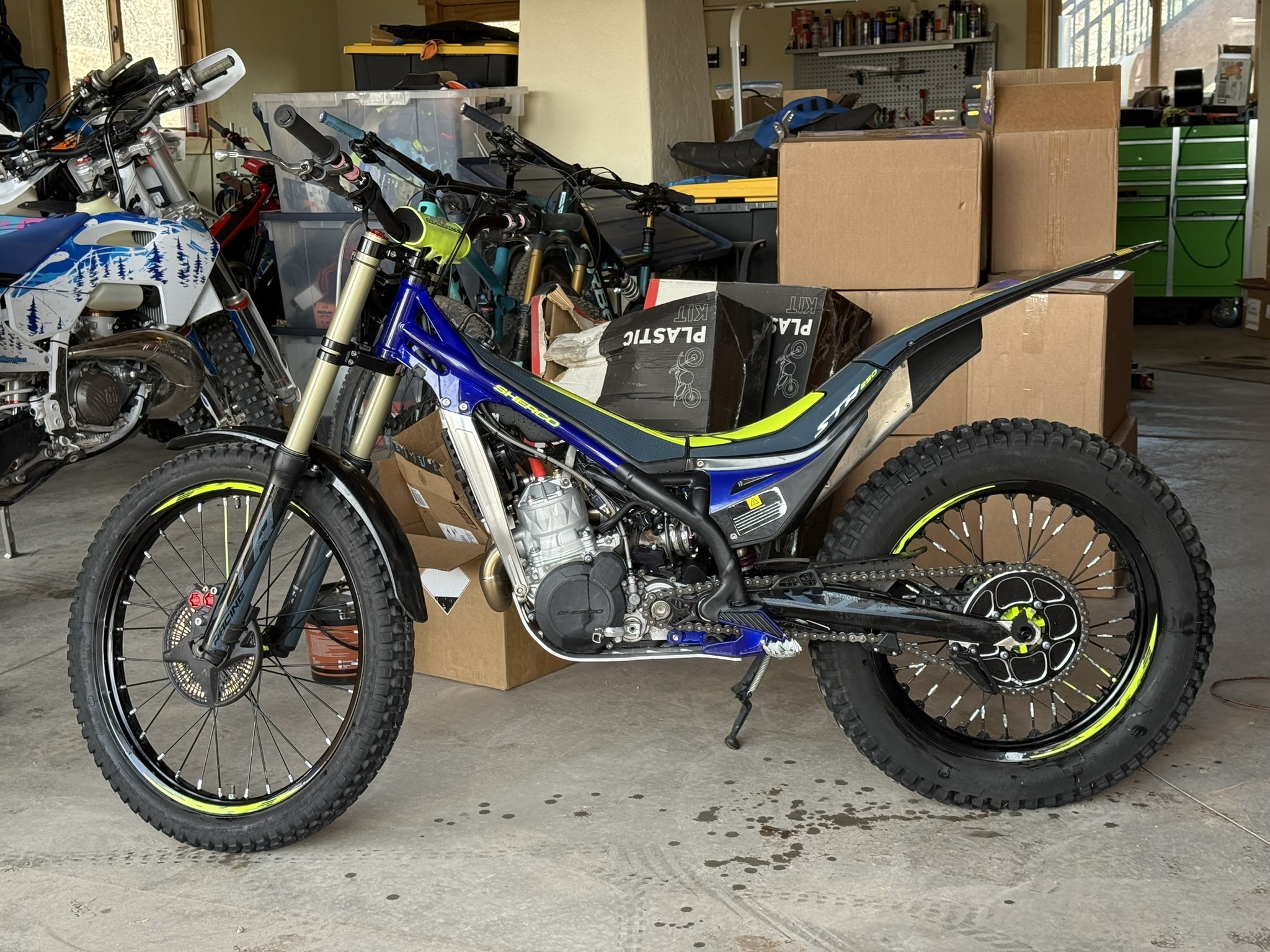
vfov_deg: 30.3
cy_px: 476
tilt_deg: -10.0
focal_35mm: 48
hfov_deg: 39.7
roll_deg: +1.7
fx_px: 1761
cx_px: 635
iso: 125
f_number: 1.78
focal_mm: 6.76
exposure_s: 1/242
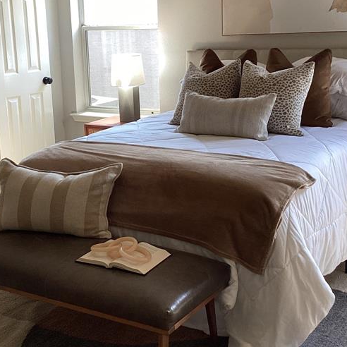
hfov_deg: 29.9
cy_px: 156
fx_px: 646
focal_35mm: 57
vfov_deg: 30.0
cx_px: 128
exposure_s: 1/120
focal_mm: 3.3
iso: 80
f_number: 2.4
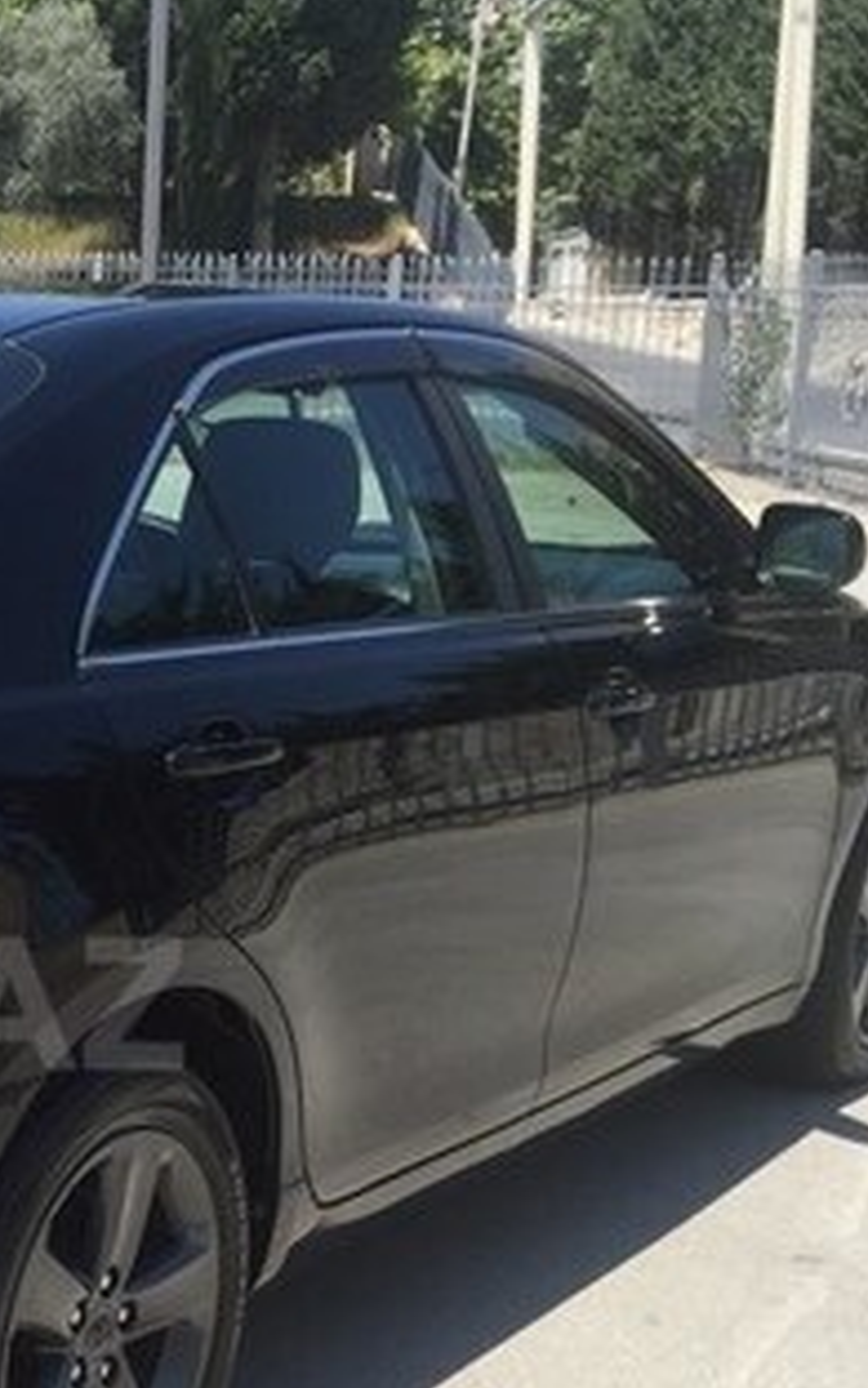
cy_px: 1003
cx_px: -272
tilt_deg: -15.6
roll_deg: -1.5
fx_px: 2460
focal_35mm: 65
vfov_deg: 31.1
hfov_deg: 18.6
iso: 32
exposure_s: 1/1464
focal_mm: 4.15
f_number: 2.2
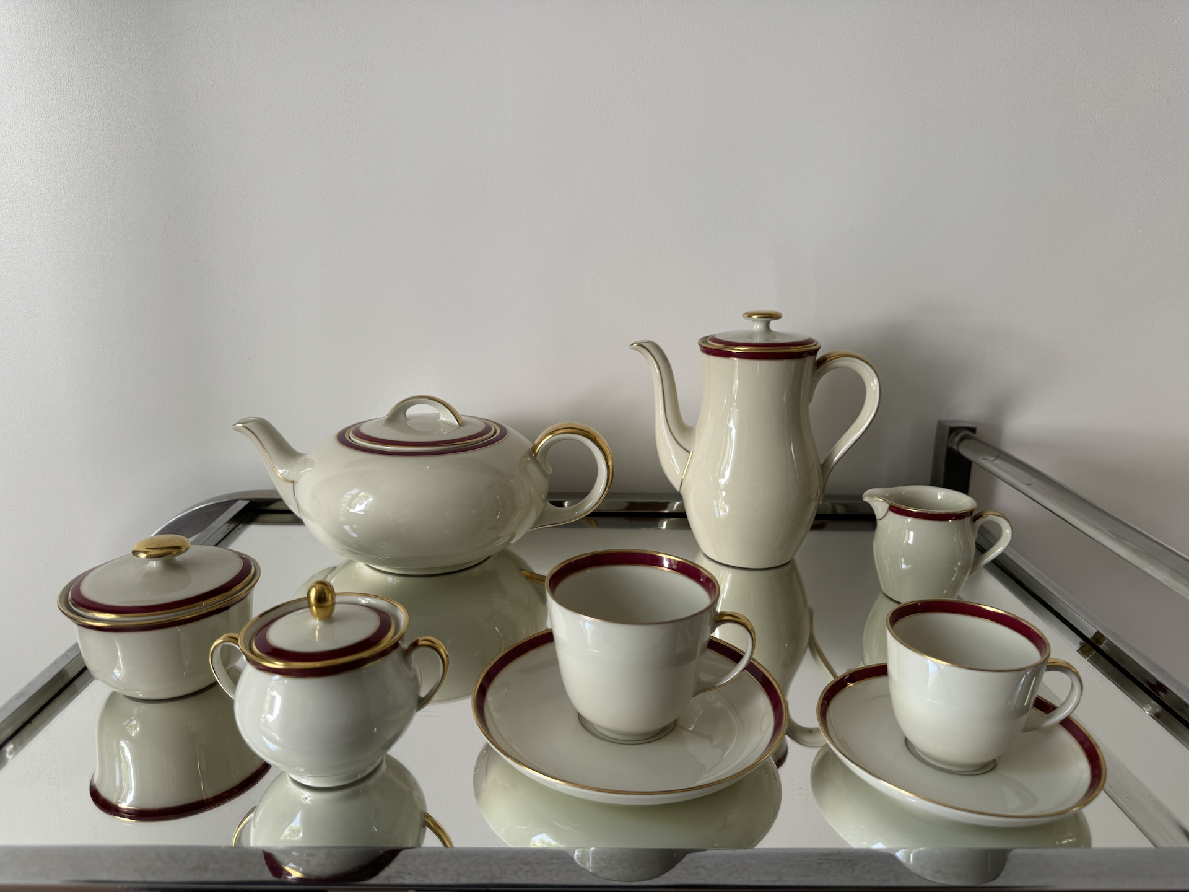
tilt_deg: -14.6
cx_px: 594
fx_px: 824
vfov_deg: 56.8
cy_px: 446
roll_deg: -0.4
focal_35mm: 24
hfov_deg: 71.6
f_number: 1.78
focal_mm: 6.76
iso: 50
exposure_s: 1/121
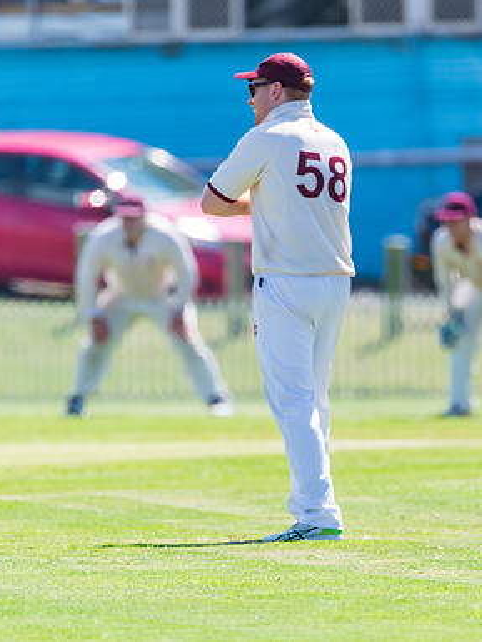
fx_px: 16143
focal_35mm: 870
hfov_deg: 1.7
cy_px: 321
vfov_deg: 2.3
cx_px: 312
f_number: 6.3
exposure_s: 1/1250
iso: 400
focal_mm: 600
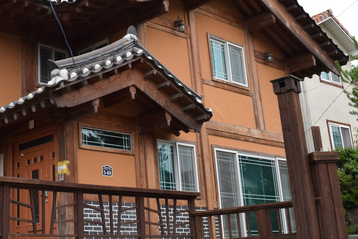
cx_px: 84
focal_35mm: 58
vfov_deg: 23.2
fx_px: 577
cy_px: 63
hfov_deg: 33.7
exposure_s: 1/320
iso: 200
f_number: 9
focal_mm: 20
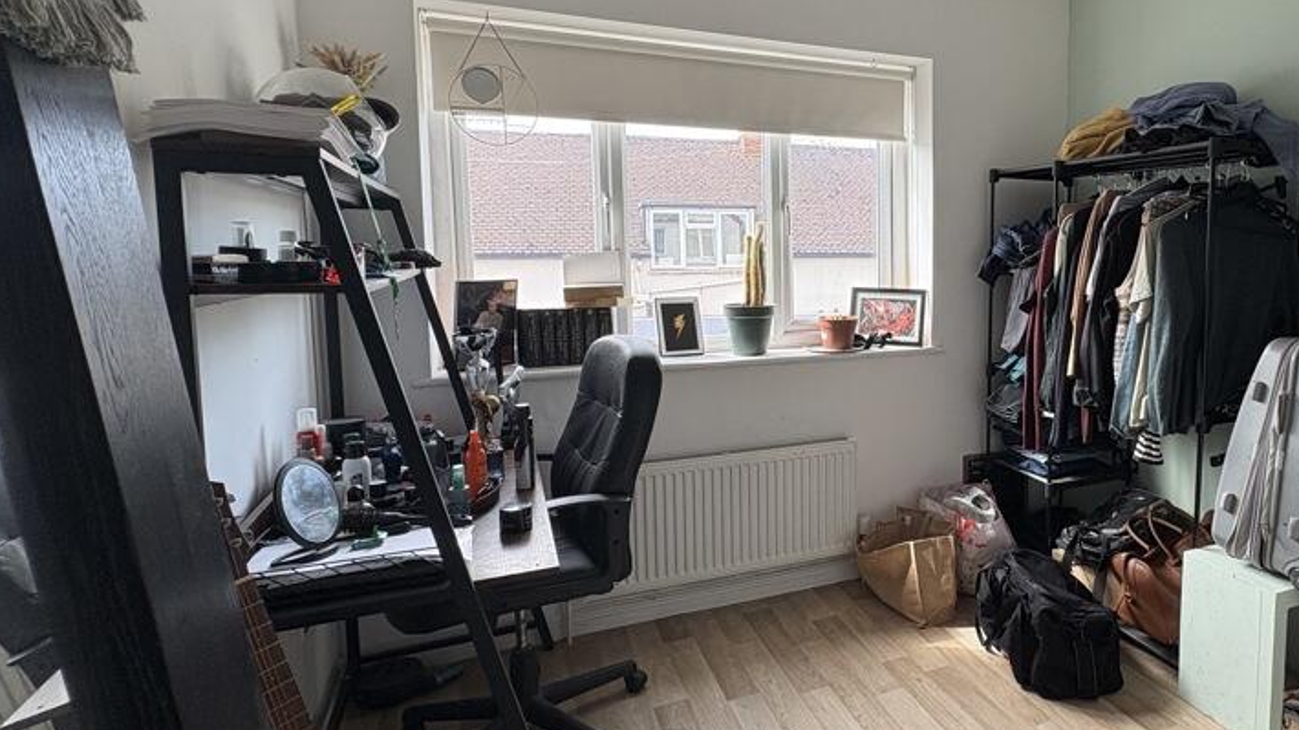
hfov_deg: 78.0
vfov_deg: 51.3
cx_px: 887
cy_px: 315
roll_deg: +0.2
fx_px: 758
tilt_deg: -4.2
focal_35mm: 22
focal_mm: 2.22
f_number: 2.2
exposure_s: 1/100
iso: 50
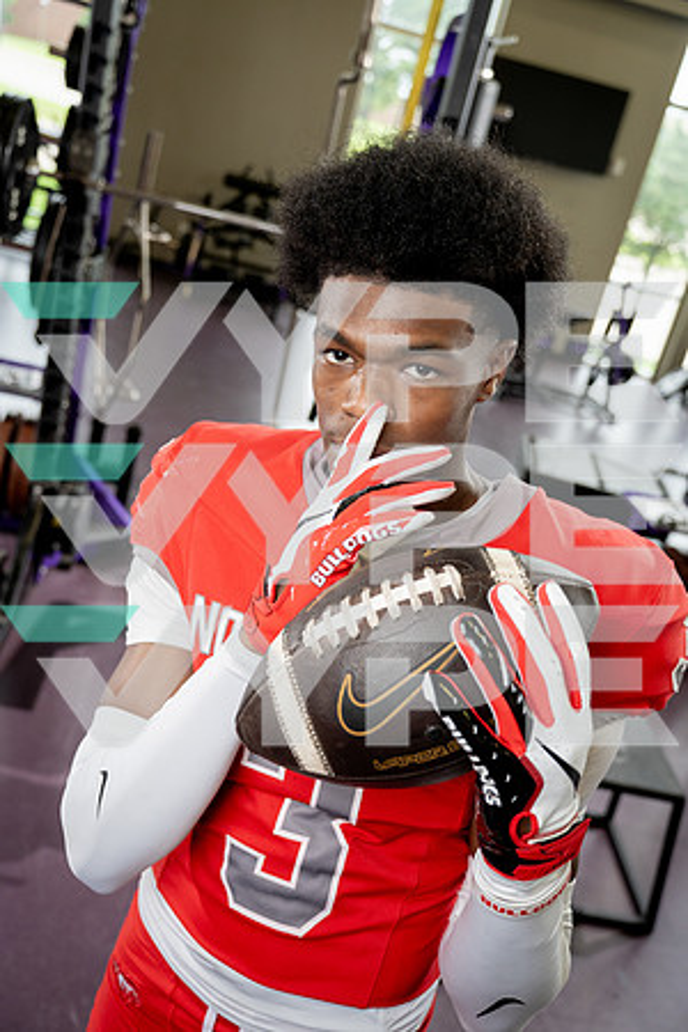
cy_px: 516
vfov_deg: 54.4
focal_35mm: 35
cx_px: 344
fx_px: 1003
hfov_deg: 37.9
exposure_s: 1/250
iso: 640
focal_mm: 35
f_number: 4
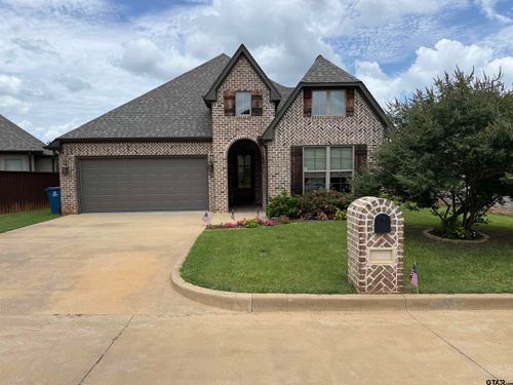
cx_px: 256
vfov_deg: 56.8
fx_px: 356
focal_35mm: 24
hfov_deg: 71.6
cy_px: 192
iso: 80
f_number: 1.78
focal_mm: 6.76
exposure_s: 1/4673
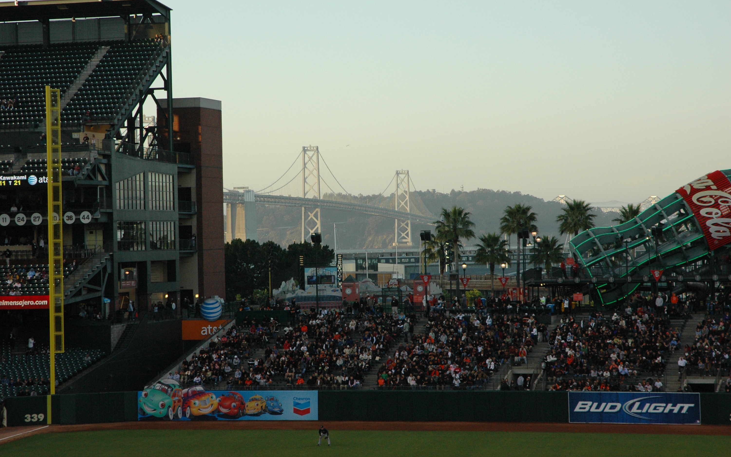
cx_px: 366
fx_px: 1892
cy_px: 217
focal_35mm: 95
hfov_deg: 21.9
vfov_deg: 13.8
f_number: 9
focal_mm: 62
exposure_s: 1/250
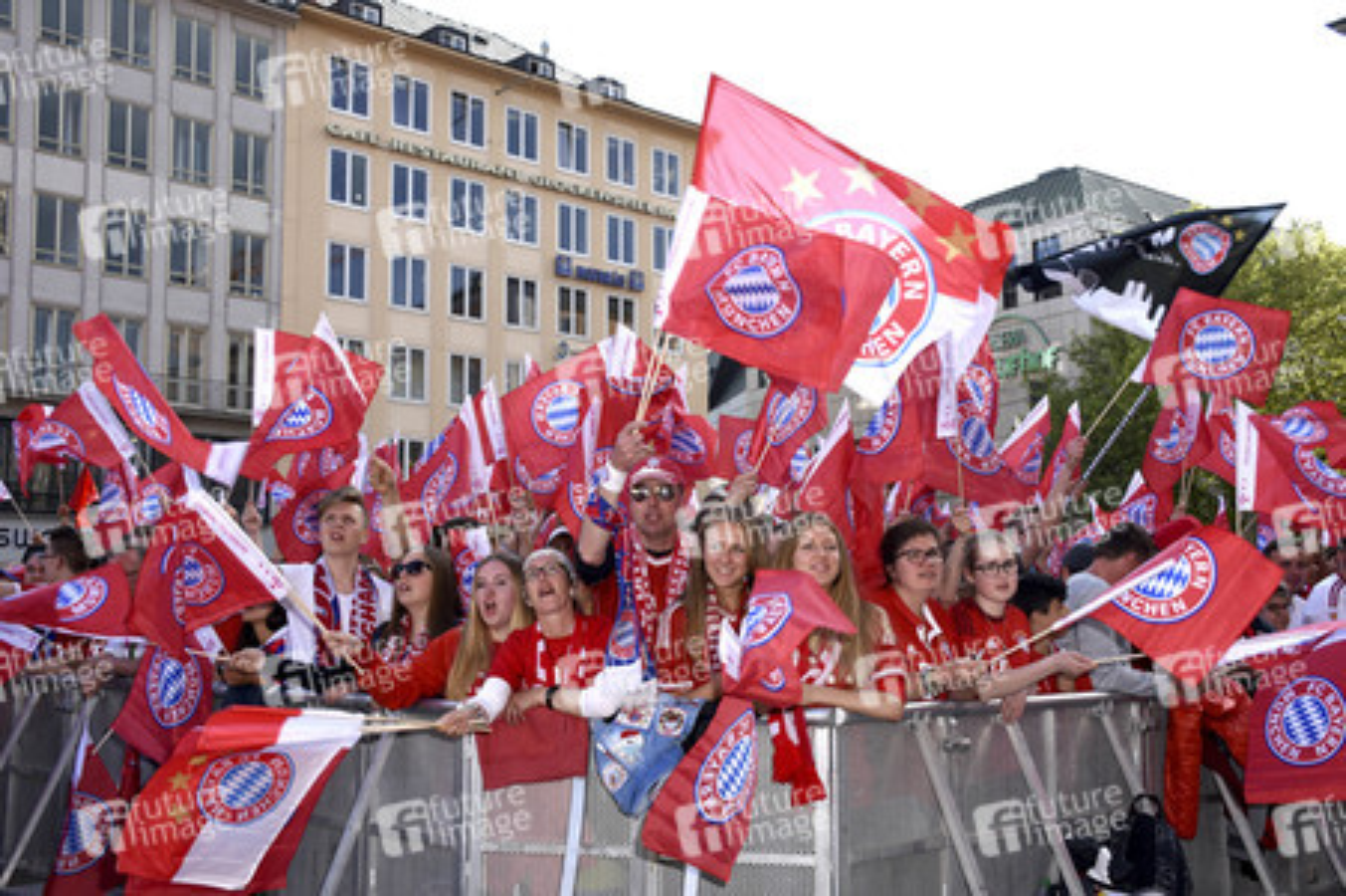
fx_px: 1457
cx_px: 673
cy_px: 448
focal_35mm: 39
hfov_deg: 49.6
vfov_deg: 34.2
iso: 100
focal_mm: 26
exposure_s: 1/160
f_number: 5.6
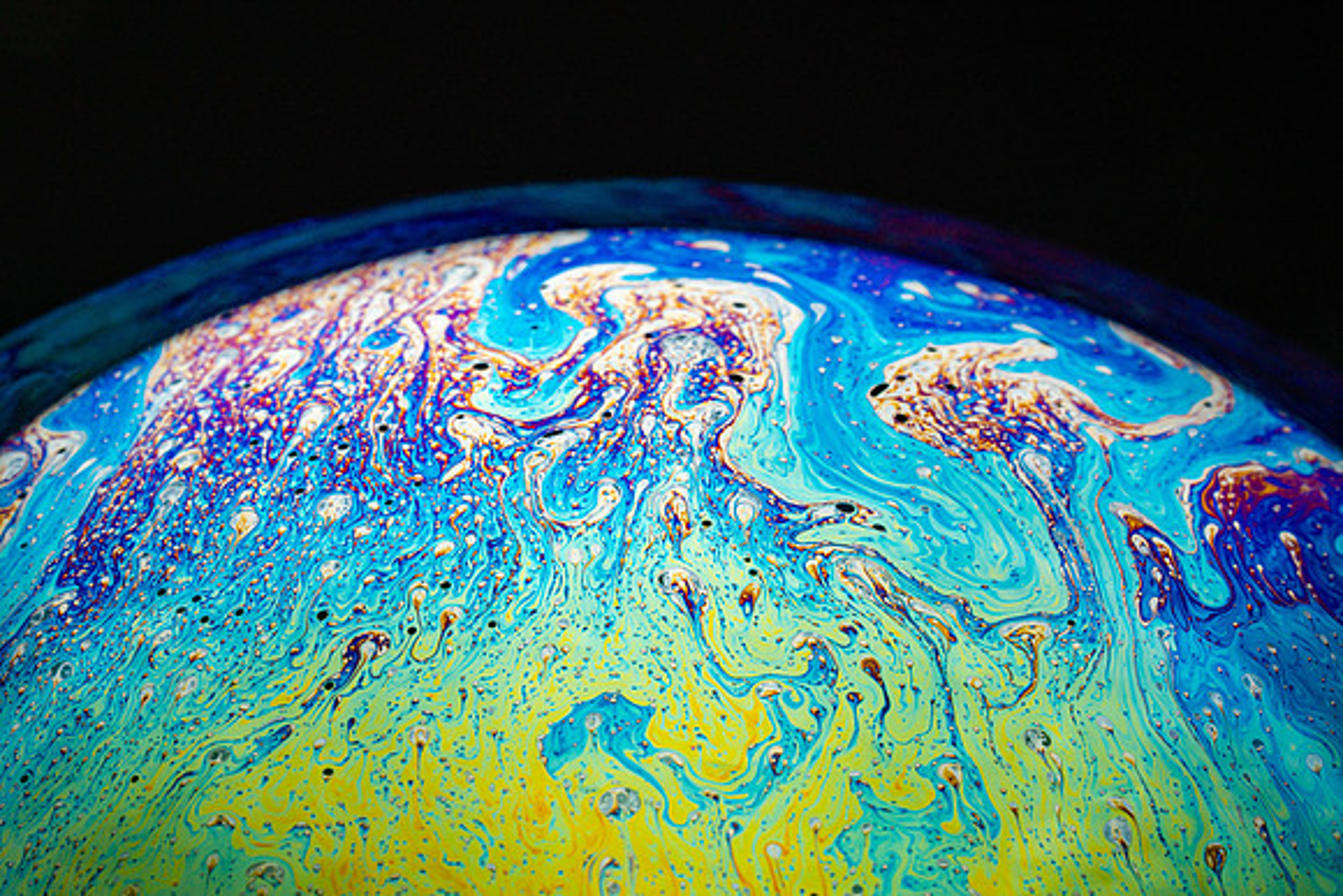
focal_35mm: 90
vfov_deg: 15.2
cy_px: 448
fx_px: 3358
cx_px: 672
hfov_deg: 22.6
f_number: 22
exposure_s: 1/50
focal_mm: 90
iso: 100
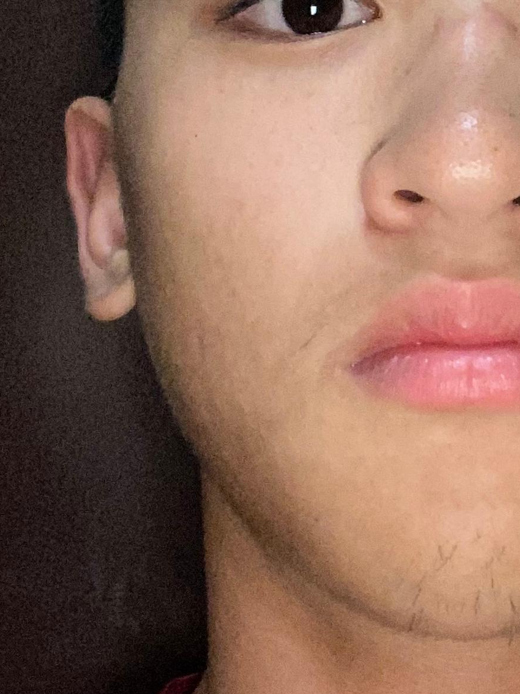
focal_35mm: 79
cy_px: 137
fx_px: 1583
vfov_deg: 24.3
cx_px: 503
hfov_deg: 18.2
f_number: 2.2
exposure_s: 1/26
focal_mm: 2.71
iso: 250
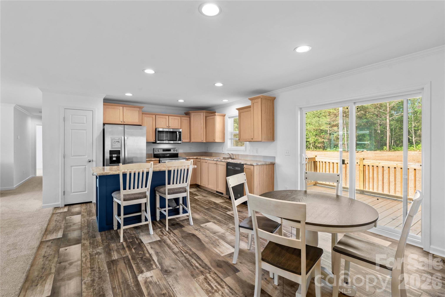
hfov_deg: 96.7
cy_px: 148
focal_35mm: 16
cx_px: 222
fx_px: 198
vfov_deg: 73.7
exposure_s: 1/5
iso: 100
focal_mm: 16
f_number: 8
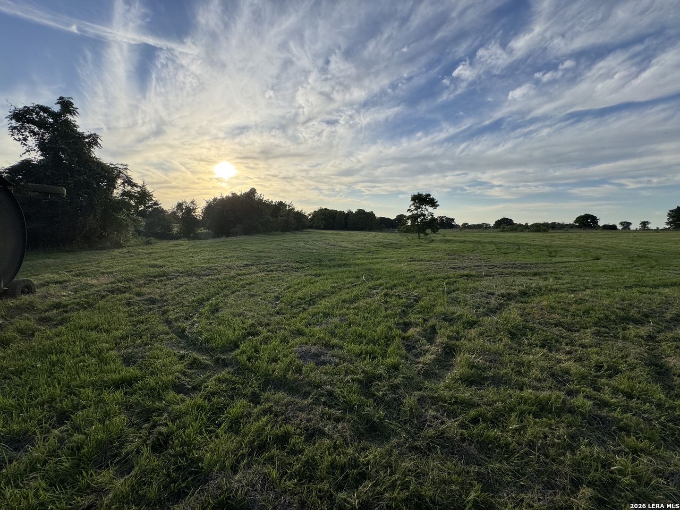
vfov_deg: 85.7
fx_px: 275
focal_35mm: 14
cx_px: 340
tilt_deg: -7.2
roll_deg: -1.0
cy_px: 255
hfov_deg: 102.1
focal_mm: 2.22
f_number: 2.2
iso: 50
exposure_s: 1/1506
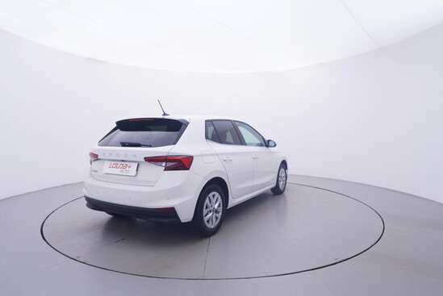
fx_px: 277
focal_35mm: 22
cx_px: 222
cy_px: 148
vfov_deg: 56.2
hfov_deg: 77.3
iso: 200
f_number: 5
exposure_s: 1/80
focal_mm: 15
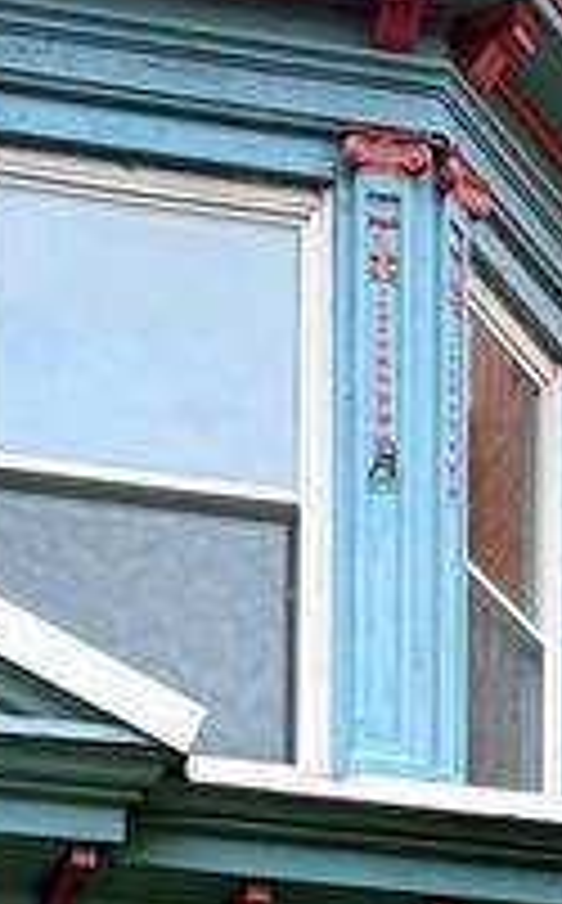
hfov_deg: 9.4
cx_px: -117
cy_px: 2001
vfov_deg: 12.7
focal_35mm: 137
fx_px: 3369
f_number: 1.78
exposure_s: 1/840
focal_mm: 6.76
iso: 80
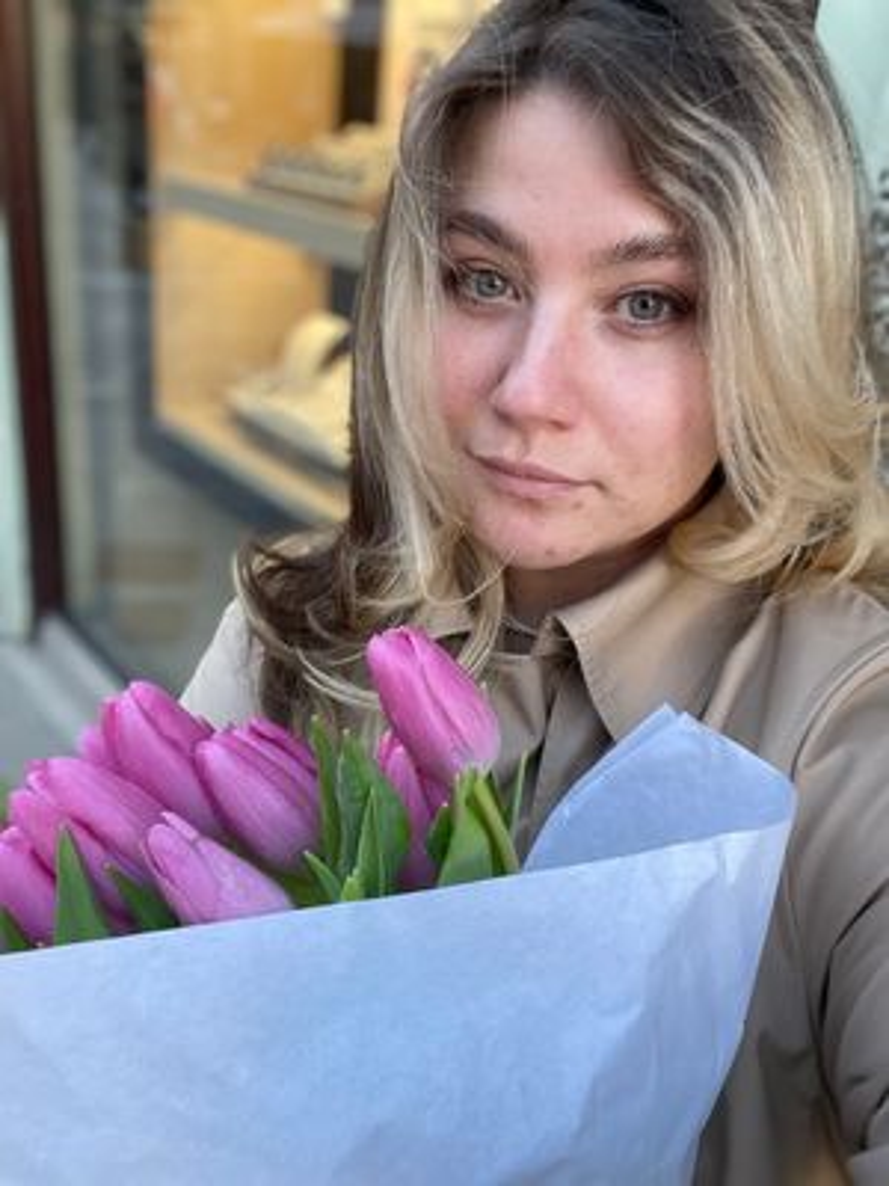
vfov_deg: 60.0
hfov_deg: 46.8
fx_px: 1027
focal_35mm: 30
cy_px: 593
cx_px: 444
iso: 100
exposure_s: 1/95
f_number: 2.2
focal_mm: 2.71
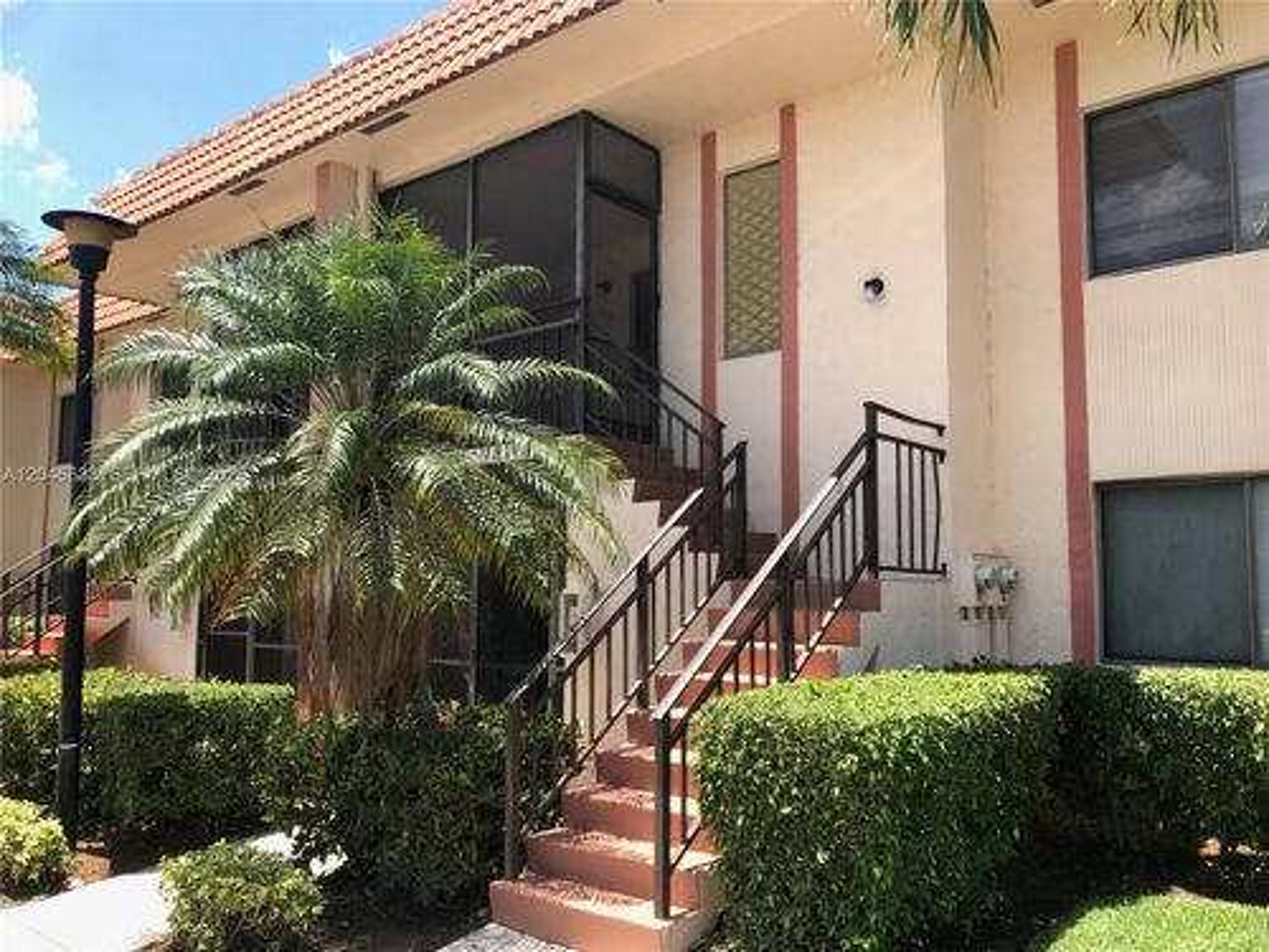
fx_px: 1026
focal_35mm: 28
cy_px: 476
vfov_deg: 49.7
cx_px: 634
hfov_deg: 63.4
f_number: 1.8
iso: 20
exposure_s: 1/742
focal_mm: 3.99
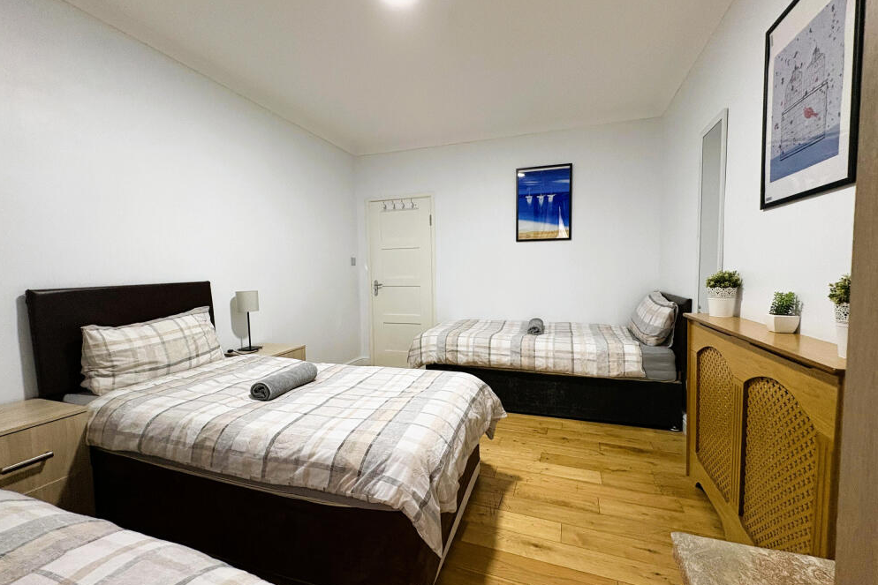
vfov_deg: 77.3
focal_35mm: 15
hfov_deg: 100.4
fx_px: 366
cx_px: 442
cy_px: 294
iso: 400
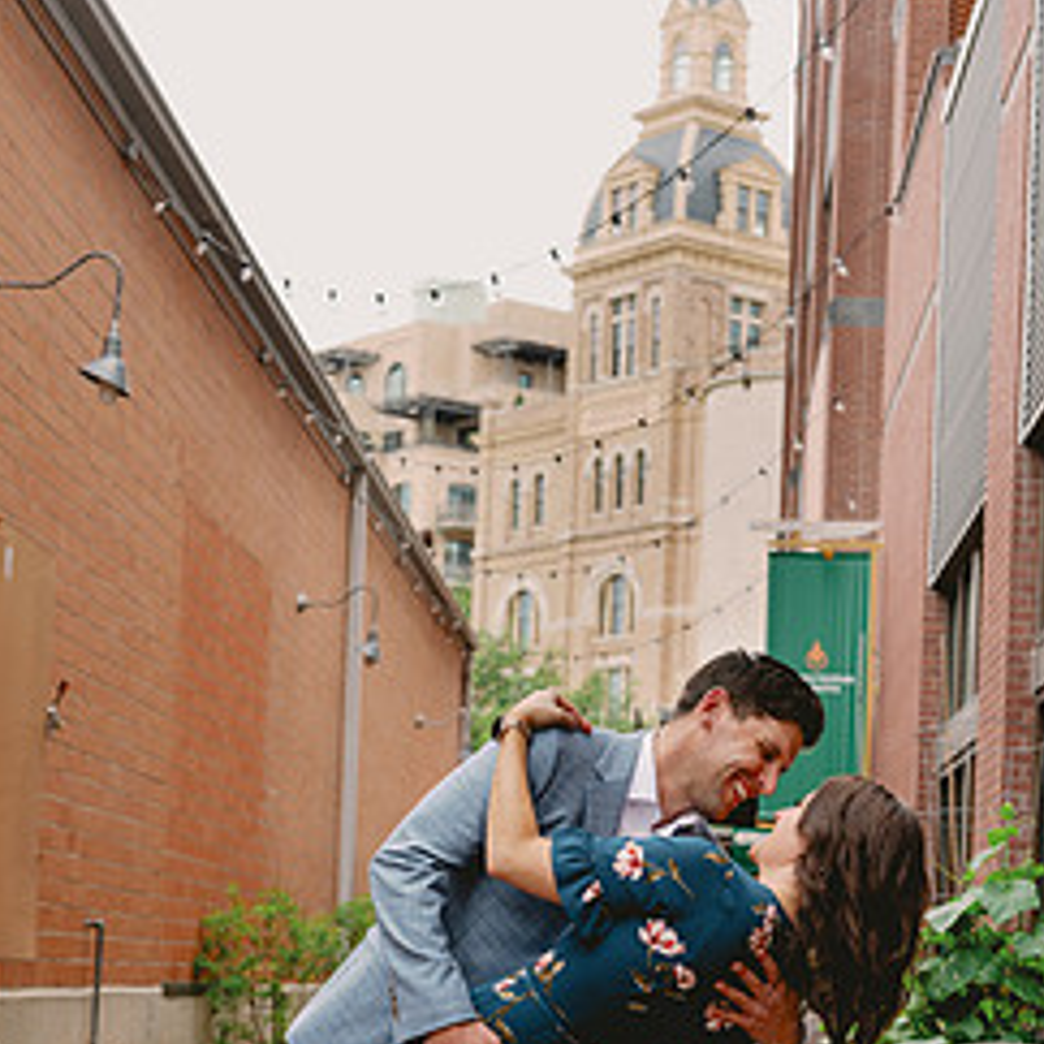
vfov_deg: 21.6
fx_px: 2696
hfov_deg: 21.9
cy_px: 863
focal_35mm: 79
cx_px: 597
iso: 160
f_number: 5
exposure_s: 1/125
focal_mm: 50
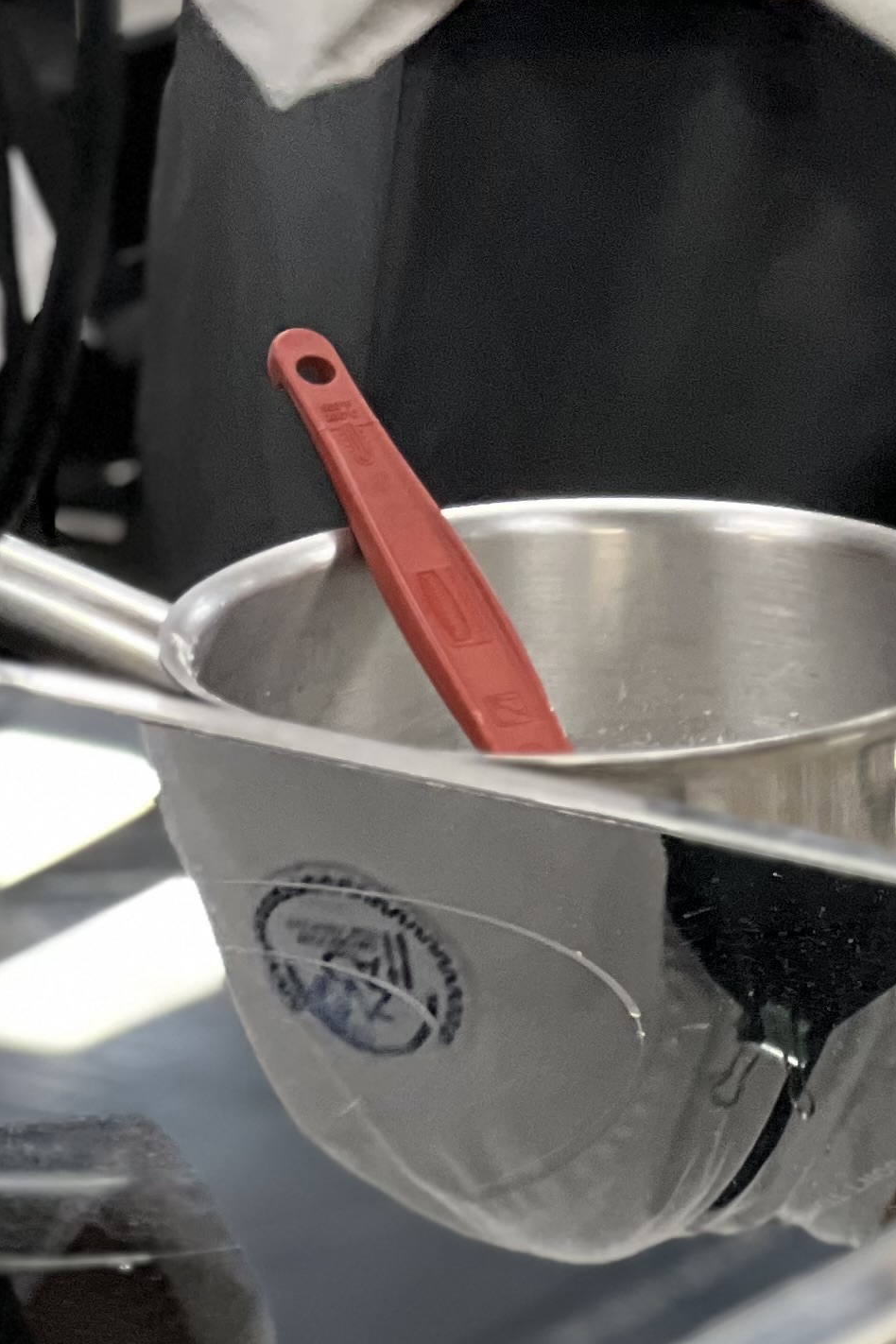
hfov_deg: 6.0
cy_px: -456
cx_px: 943
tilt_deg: -8.8
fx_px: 8474
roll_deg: +1.2
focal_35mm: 227
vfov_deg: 8.9
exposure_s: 1/40
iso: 125
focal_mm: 9
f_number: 2.8
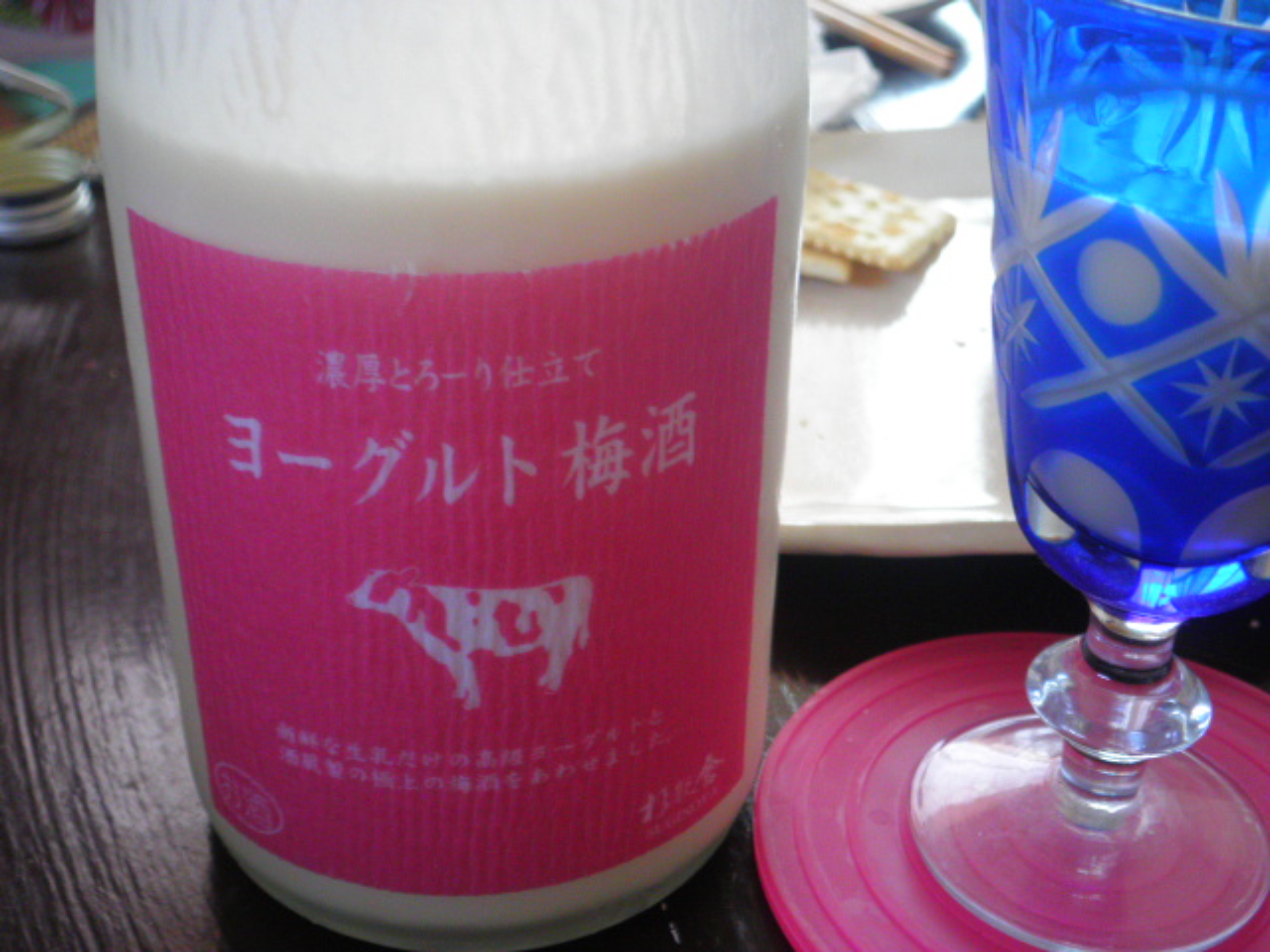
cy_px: 476
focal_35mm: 47
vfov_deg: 30.9
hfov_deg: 40.4
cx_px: 635
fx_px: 1724
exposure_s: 1/8
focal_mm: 8.3
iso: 160
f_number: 3.4
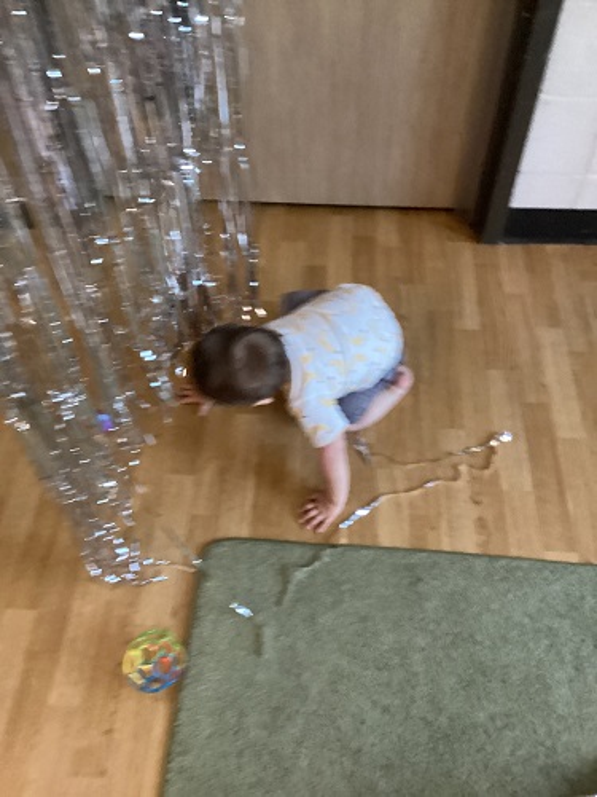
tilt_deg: -49.1
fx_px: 713
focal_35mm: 31
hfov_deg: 45.4
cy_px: 398
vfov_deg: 58.4
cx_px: 298
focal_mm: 3.3
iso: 800
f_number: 2.4
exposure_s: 1/30
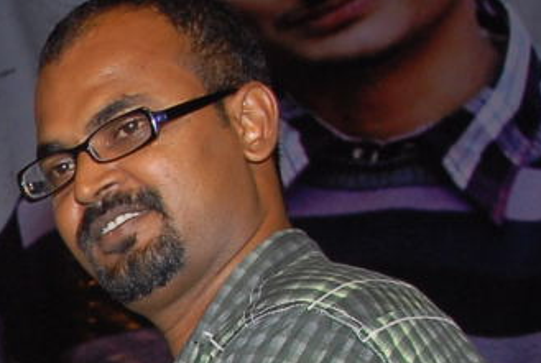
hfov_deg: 10.8
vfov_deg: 7.7
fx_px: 2636
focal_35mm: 175
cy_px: 646
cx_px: -506
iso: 320
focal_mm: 24
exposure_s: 1/125
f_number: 6.3
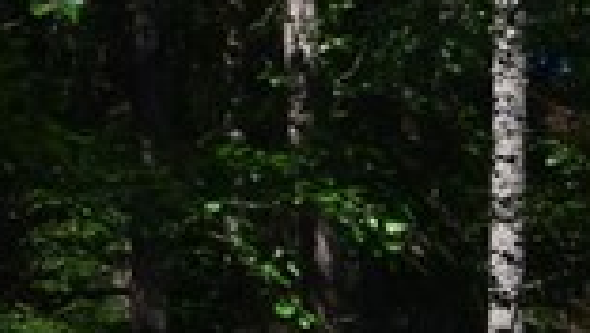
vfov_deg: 4.0
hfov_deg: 6.9
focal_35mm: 295
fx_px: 4613
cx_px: 1362
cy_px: 1101
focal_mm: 27
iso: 400
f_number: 11
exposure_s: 1/400
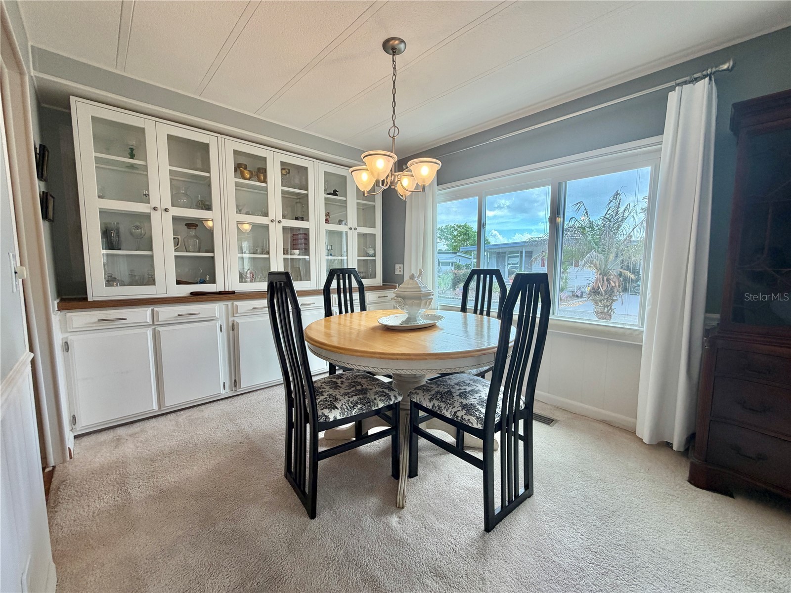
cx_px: 396
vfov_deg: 85.7
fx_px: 320
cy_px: 296
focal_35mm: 14
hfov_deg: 102.1
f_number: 2.2
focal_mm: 2.22
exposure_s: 1/120
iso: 80
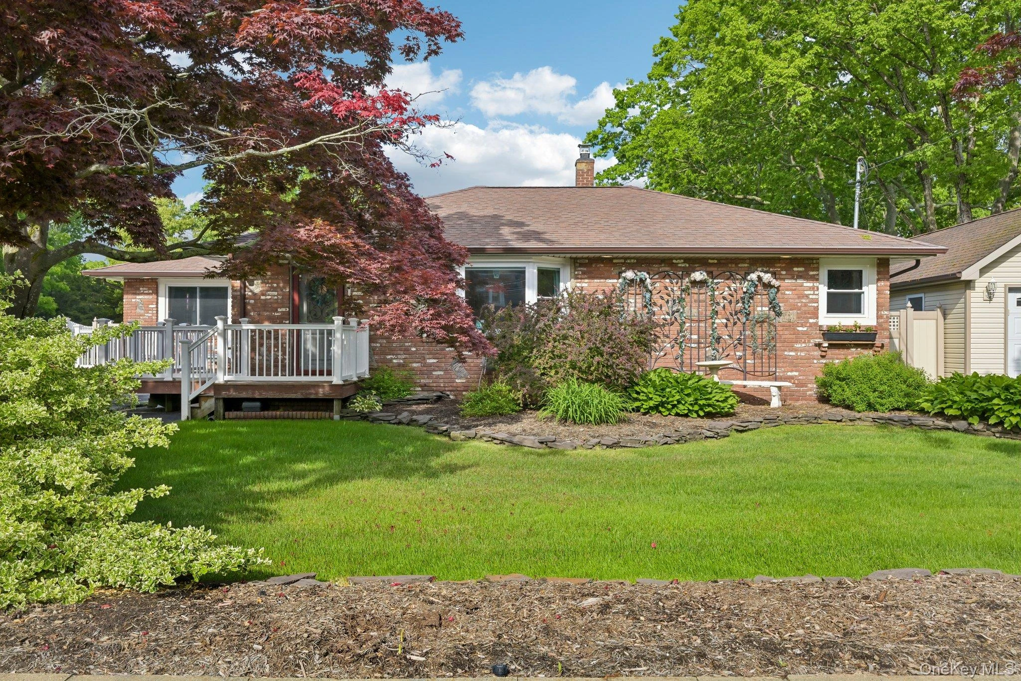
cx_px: 510
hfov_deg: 68.4
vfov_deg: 48.7
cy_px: 340
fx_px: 751
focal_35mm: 26
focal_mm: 26.5
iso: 160
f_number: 9
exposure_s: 1/160
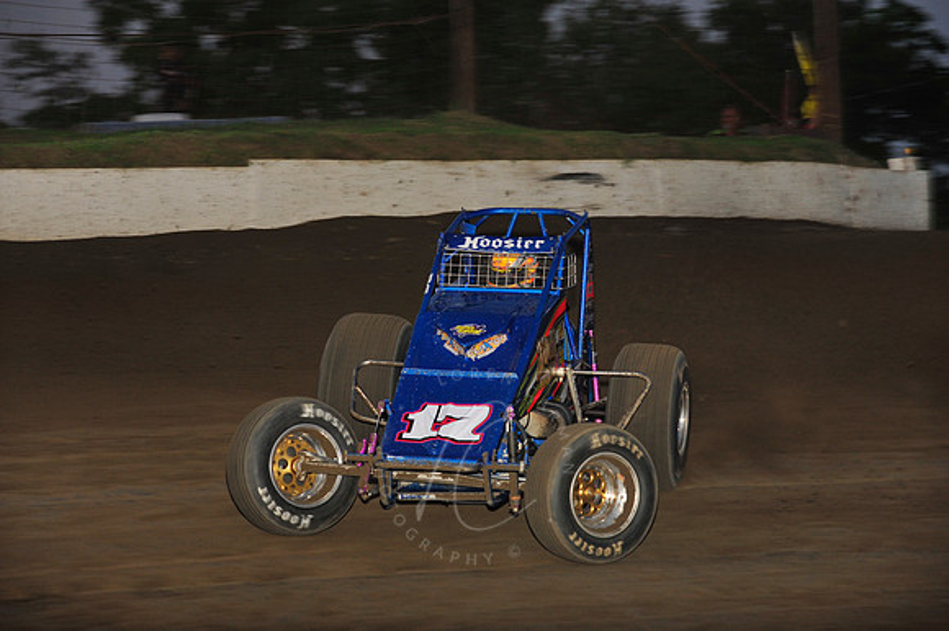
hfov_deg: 14.2
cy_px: 316
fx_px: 3820
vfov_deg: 9.5
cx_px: 474
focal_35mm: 145
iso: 800
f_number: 7.1
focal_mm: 145
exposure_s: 1/320
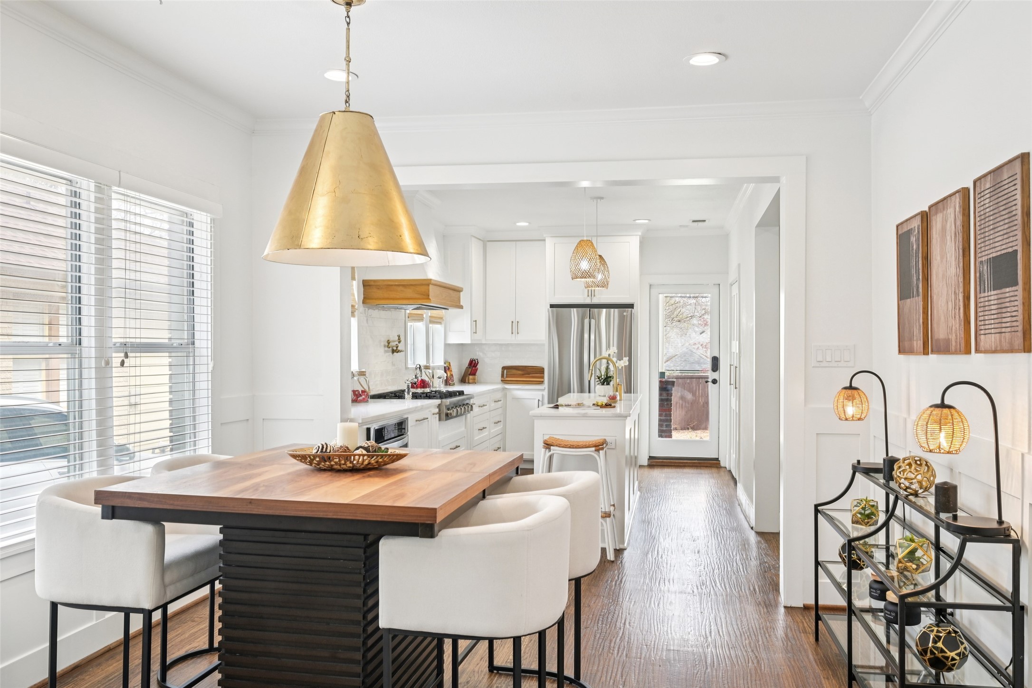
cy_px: 344
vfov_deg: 46.4
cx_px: 516
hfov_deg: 65.5
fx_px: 803
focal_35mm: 28
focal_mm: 28
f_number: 8
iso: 400
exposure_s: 1/125
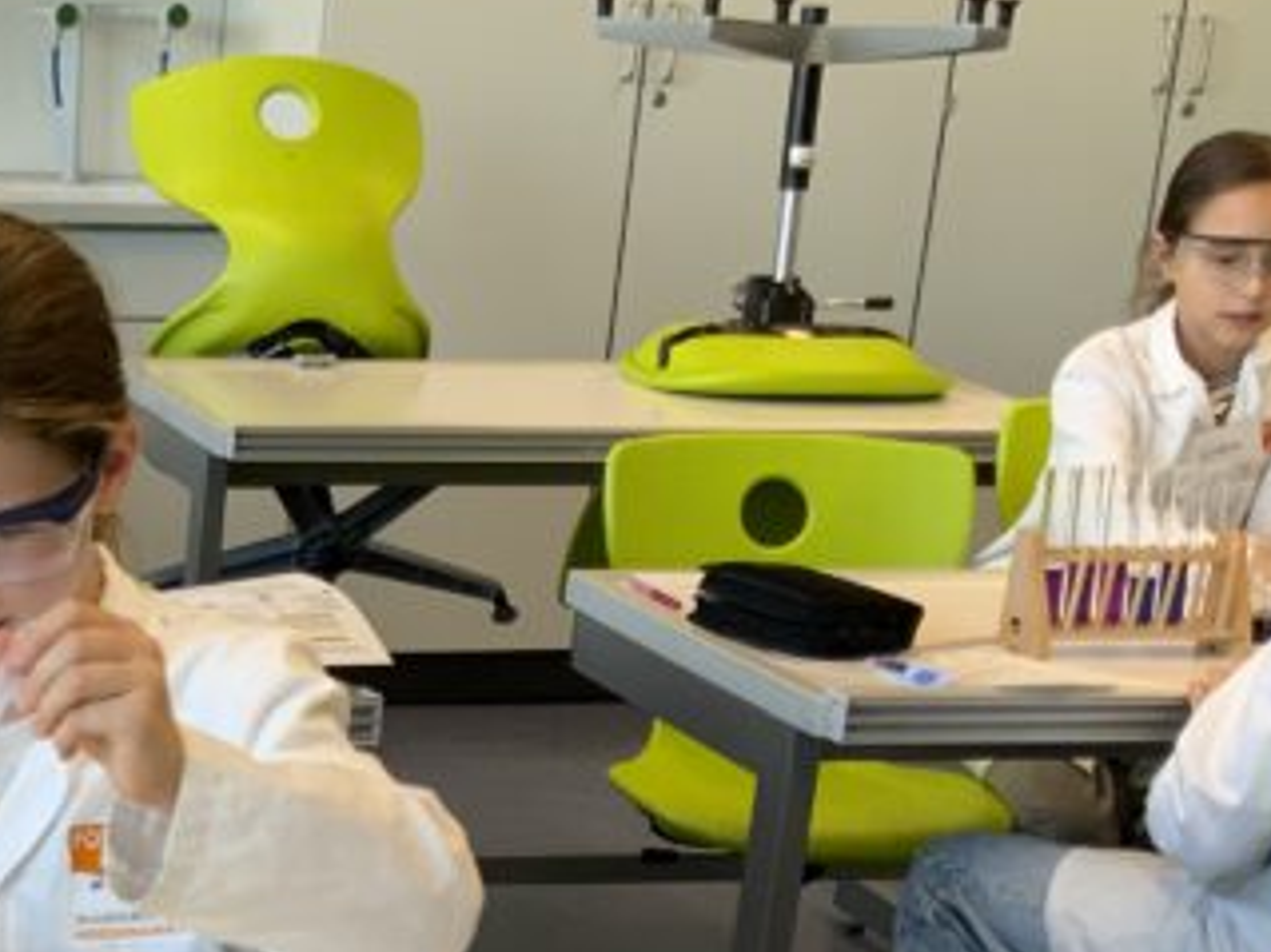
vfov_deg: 15.3
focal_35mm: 93
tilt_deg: -20.8
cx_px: -155
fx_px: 3413
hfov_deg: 20.1
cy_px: 1155
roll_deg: -3.1
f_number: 1.8
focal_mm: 3
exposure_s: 1/100
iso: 40
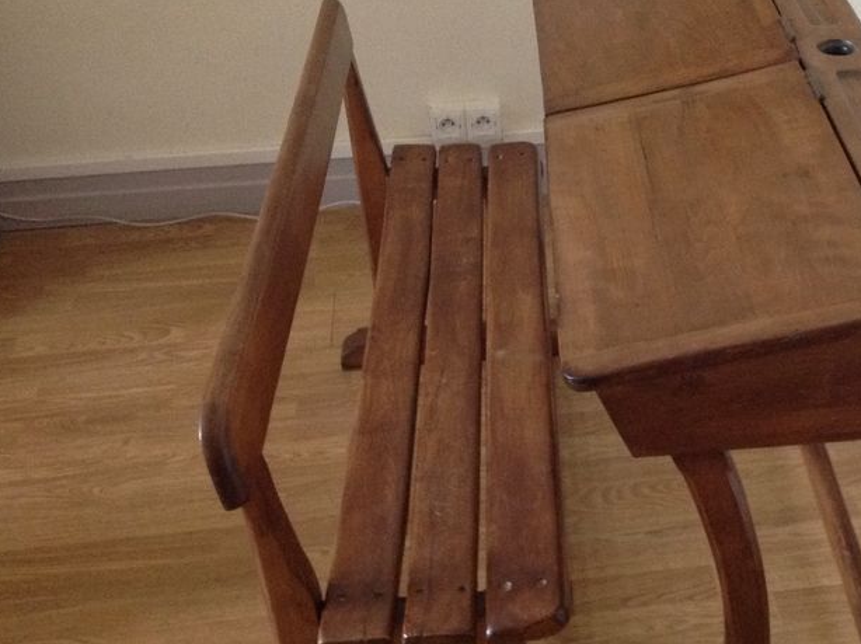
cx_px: 624
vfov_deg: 25.6
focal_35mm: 57
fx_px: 1416
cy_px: 361
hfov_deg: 33.3
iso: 320
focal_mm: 4.28
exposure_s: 1/15
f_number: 2.4
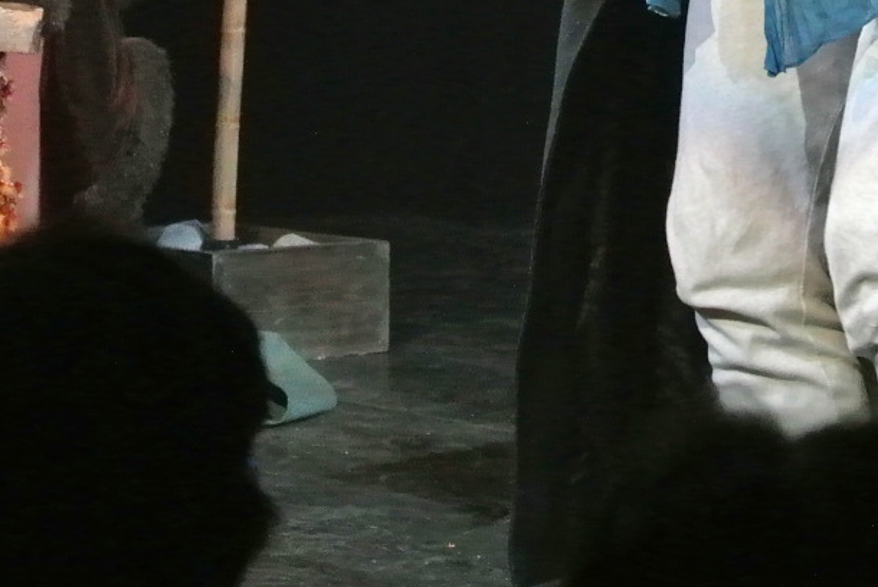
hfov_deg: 7.9
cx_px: 1008
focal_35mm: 257
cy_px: -337
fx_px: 6274
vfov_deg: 5.3
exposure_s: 1/80
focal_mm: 30
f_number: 3.8
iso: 3200
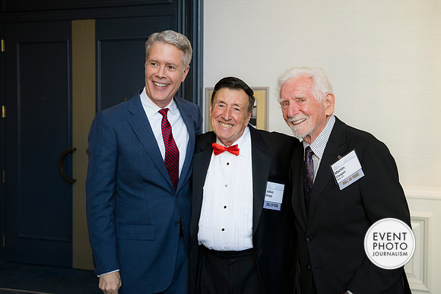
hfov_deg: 44.5
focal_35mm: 44
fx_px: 539
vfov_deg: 30.5
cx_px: 220
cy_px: 147
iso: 800
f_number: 4
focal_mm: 44
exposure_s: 1/125
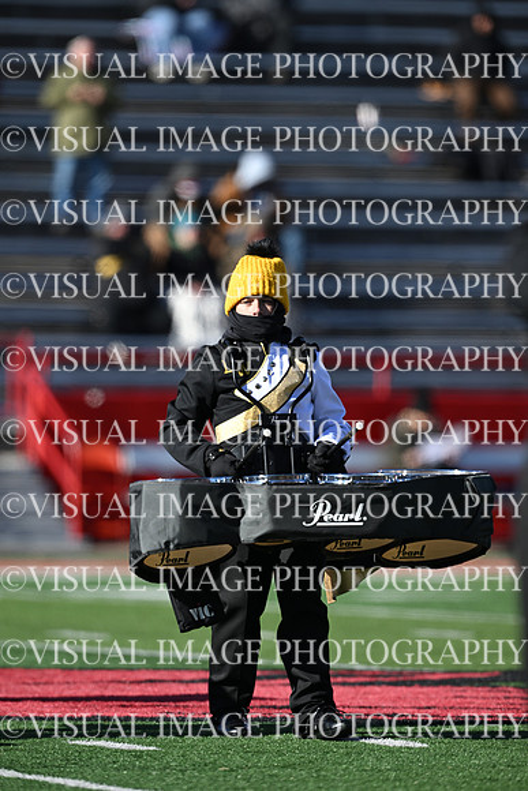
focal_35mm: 400
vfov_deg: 5.2
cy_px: 396
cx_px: 264
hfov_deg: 3.4
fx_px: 8794
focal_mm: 400
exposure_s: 1/1600
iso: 160
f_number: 4
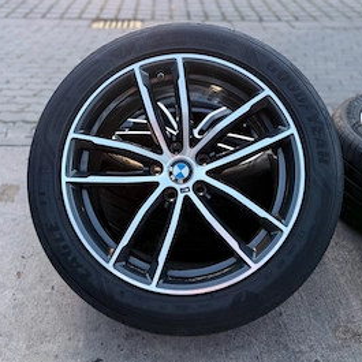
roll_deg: -0.7
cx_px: 171
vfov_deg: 51.0
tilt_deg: -33.0
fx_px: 379
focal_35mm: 32
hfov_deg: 51.1
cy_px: 164
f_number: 1.78
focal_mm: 6.76
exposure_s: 1/177
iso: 64
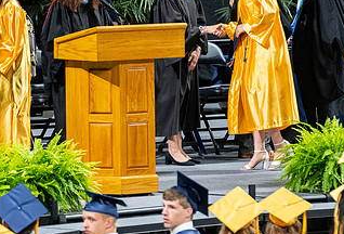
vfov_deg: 2.7
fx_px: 4959
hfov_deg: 4.0
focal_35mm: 516
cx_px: 145
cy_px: 66
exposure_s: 1/200
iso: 2000
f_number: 4
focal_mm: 190
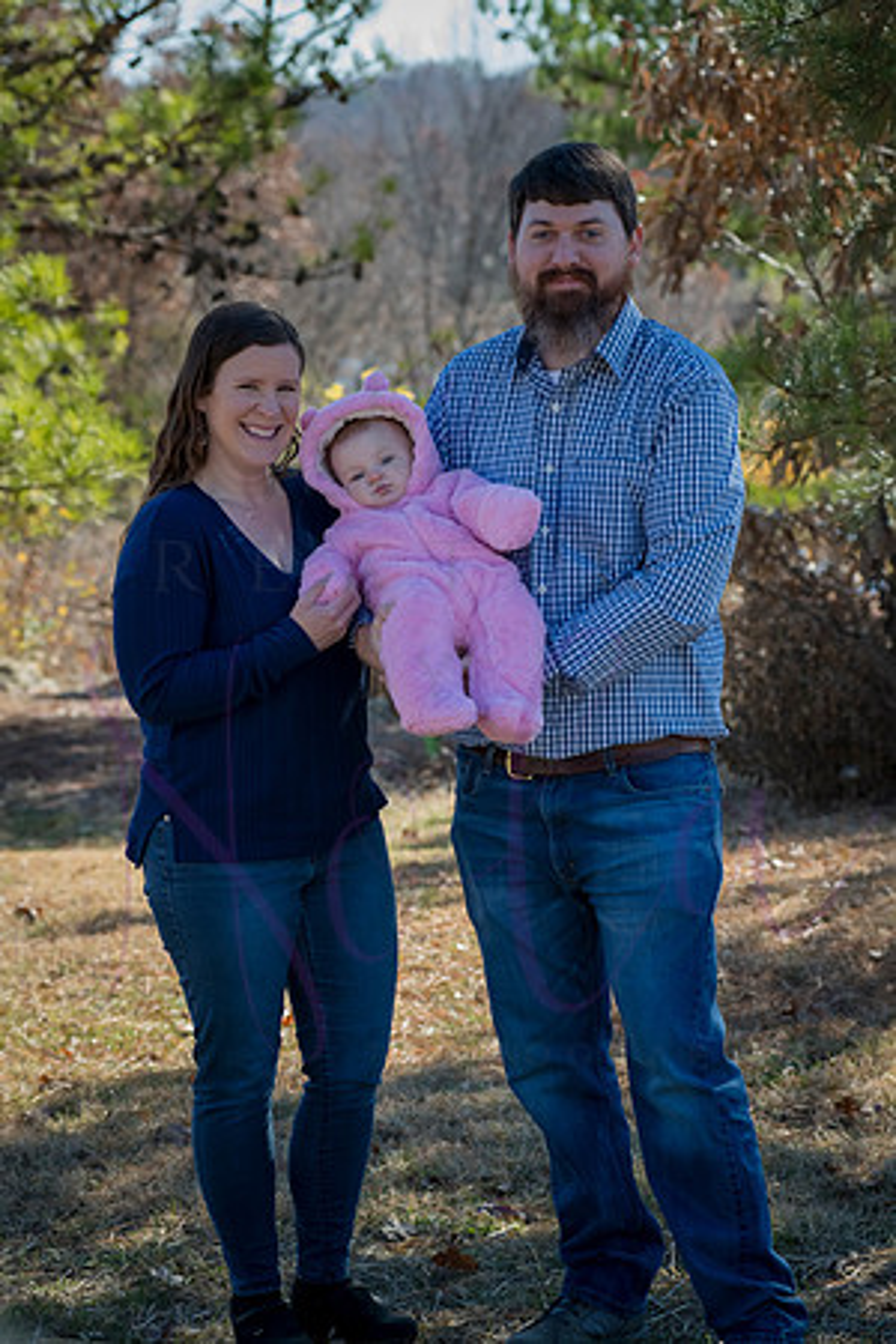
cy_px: 672
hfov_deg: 14.9
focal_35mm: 92
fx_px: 3434
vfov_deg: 22.1
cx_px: 448
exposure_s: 1/500
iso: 400
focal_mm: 92
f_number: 6.3
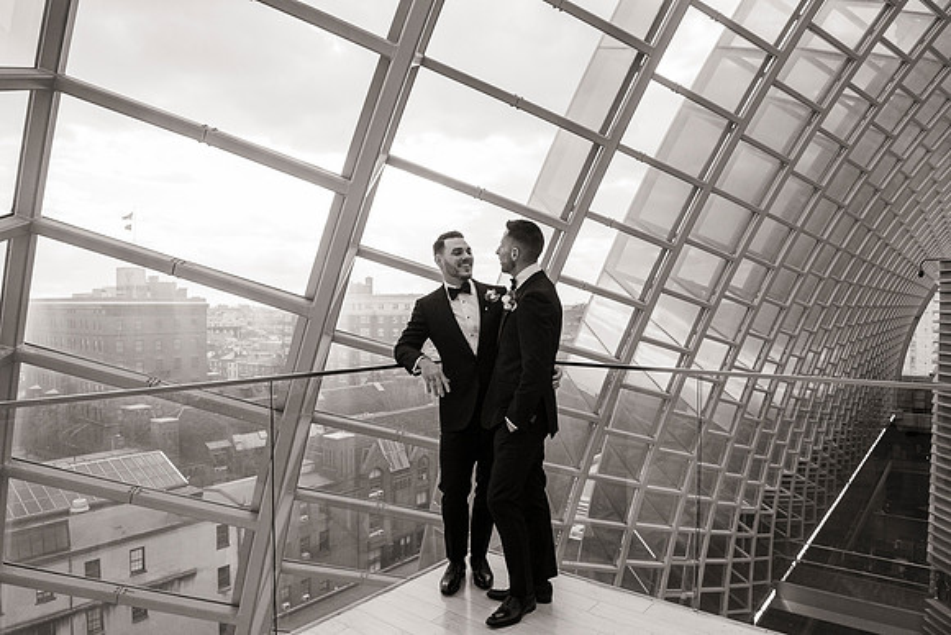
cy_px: 318
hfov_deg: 73.7
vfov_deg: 53.2
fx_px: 634
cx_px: 476
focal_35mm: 24
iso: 1600
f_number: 8
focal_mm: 24
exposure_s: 1/640
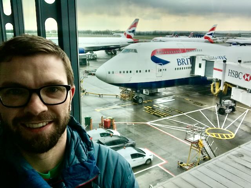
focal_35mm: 32
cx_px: 126
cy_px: 94
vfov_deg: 44.2
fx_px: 232
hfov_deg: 56.8
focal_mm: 2.87
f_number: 2.2
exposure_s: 1/459
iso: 25
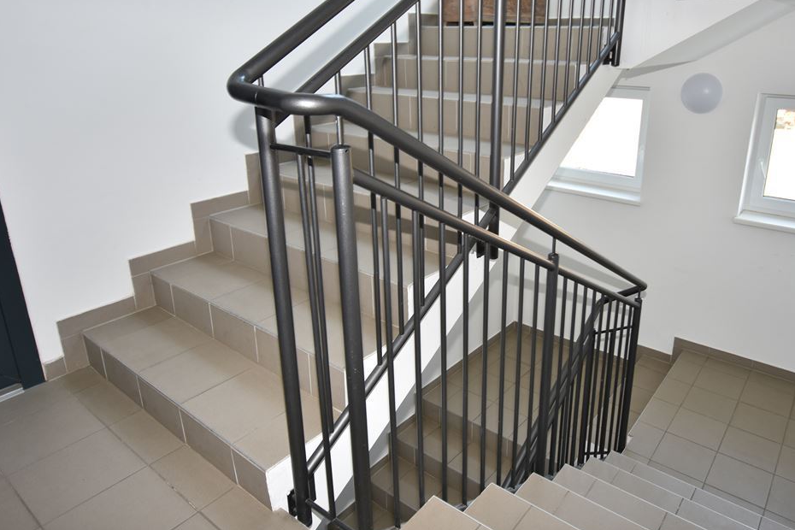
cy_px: 210
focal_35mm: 26
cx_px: 449
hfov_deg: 69.1
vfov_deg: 49.2
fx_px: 574
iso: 320
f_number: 4
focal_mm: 14
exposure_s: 1/60
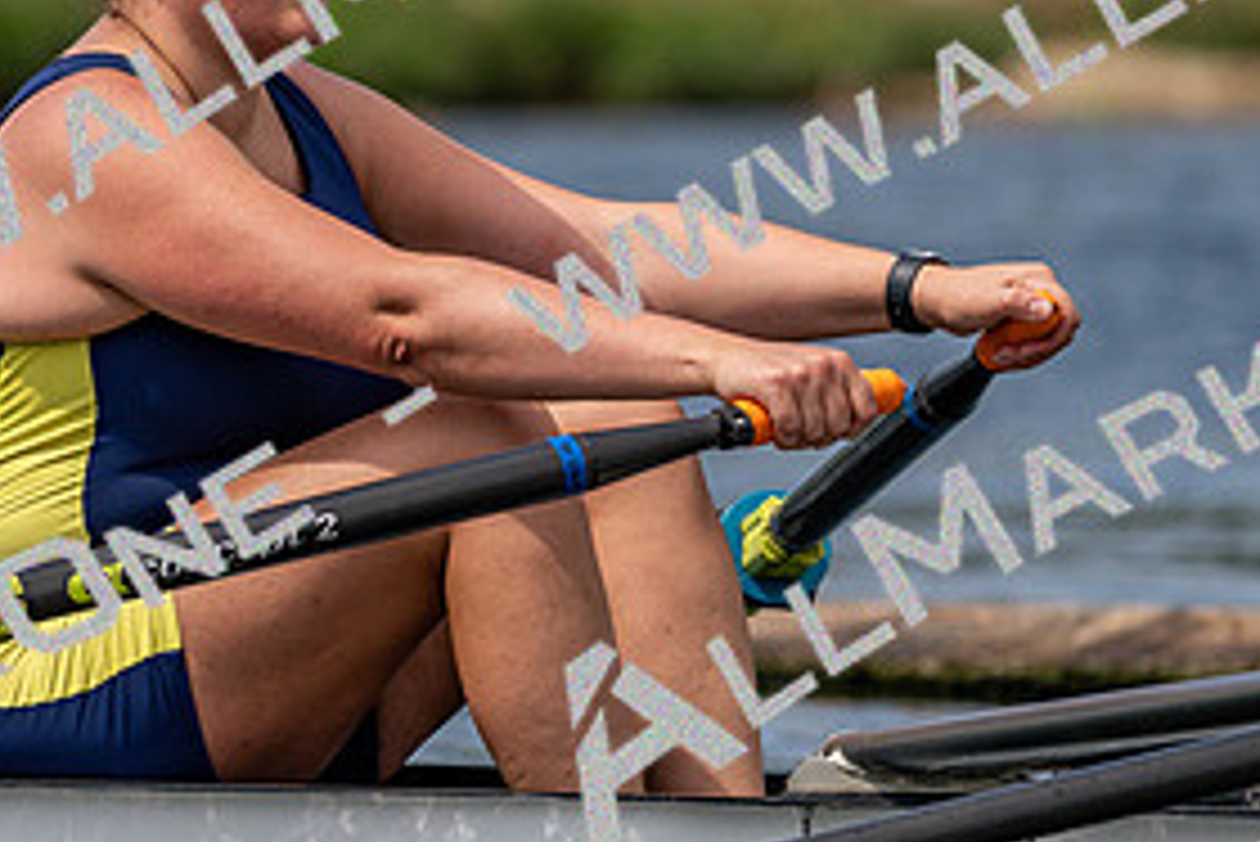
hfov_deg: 2.7
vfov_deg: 1.8
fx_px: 26507
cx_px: 180
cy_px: 430
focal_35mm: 757
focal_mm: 365
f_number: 6.3
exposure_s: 1/1600
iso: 250
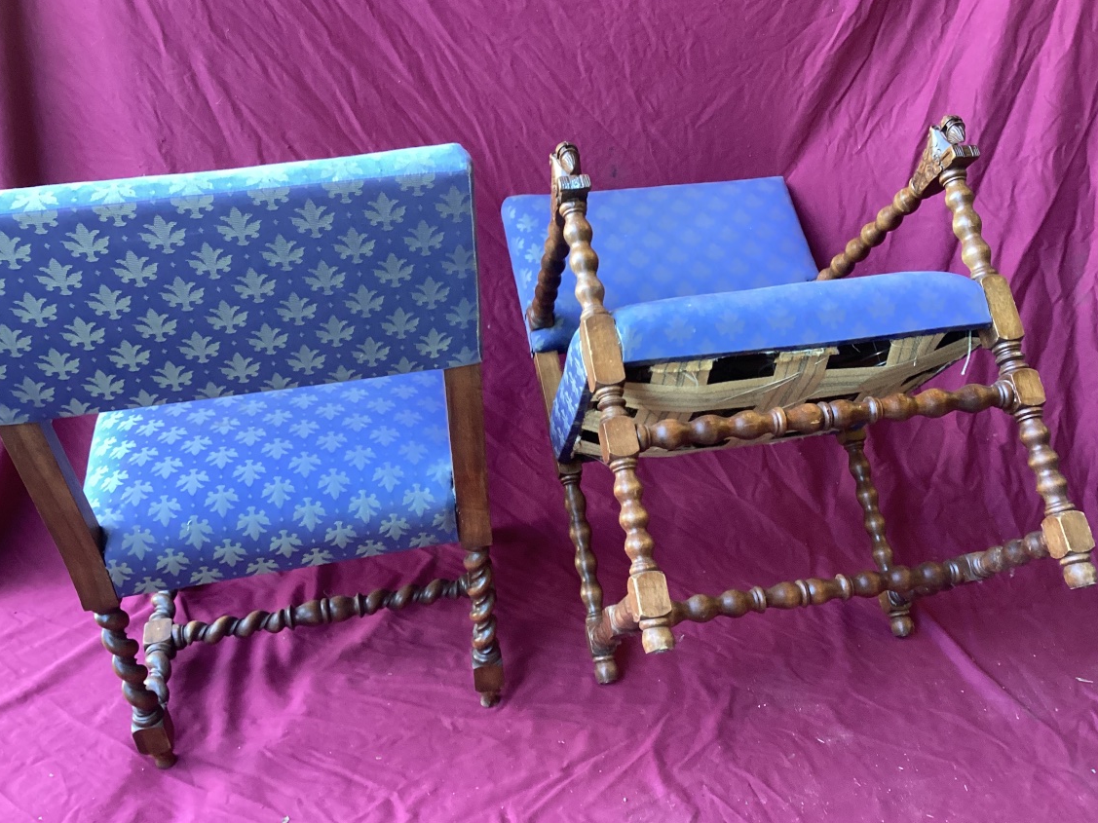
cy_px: 421
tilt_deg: -27.5
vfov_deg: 42.9
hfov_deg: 55.4
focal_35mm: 33
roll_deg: -2.6
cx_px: 550
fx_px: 1047
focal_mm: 3.3
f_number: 2.4
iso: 200
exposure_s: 1/50
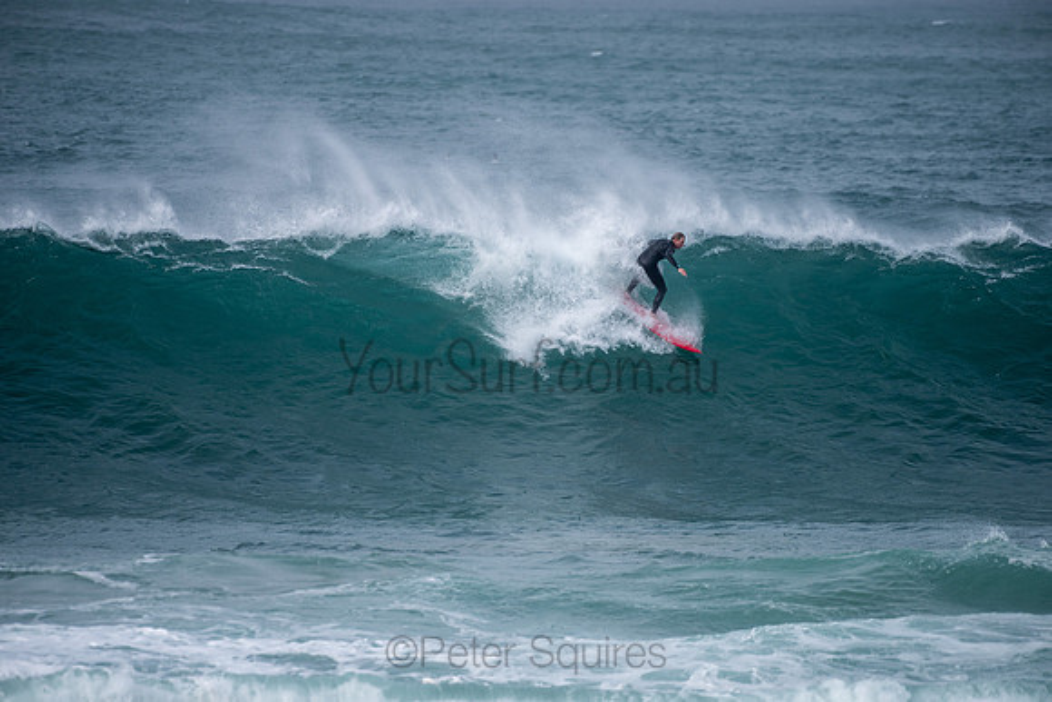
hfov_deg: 3.8
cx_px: 526
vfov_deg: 2.6
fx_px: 15741
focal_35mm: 539
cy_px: 351
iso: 140
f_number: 5.6
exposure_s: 1/1000
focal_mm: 500
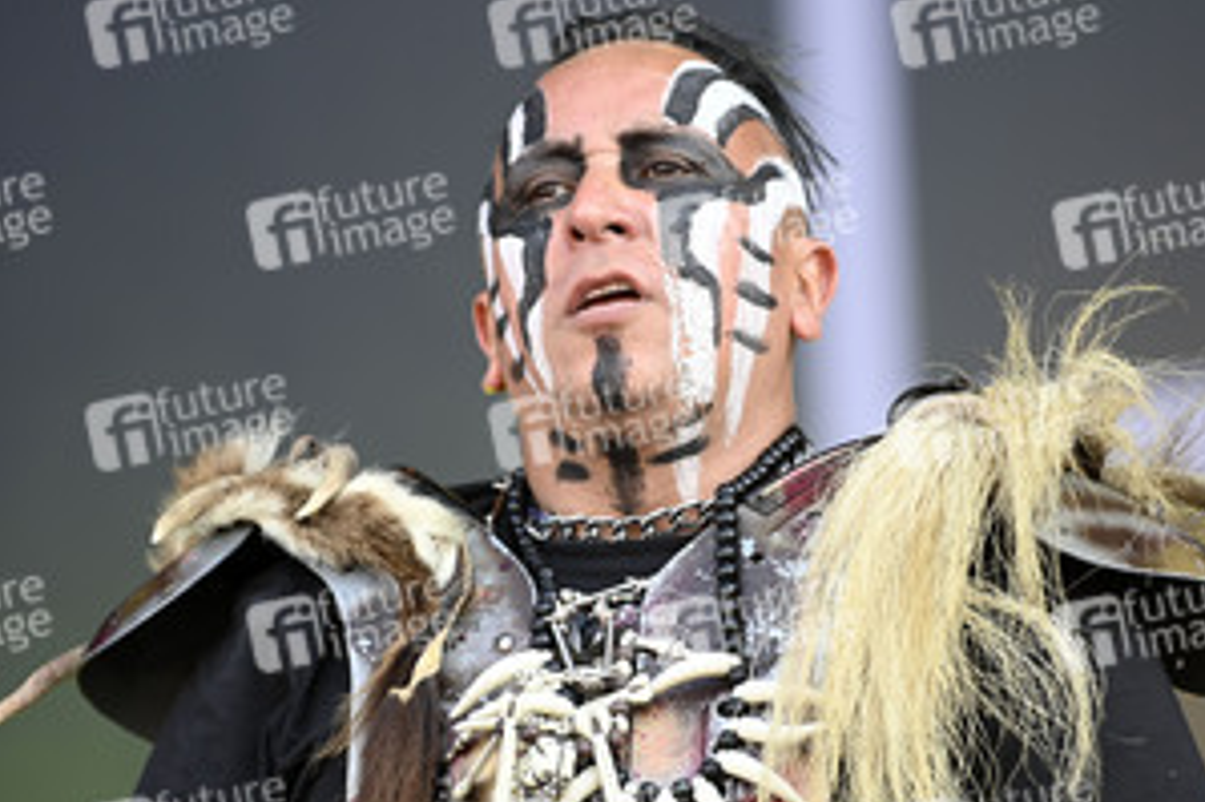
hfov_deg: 6.8
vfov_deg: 4.5
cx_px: 647
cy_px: 524
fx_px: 10103
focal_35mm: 302
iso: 320
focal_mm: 200
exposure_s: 1/400
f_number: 2.8
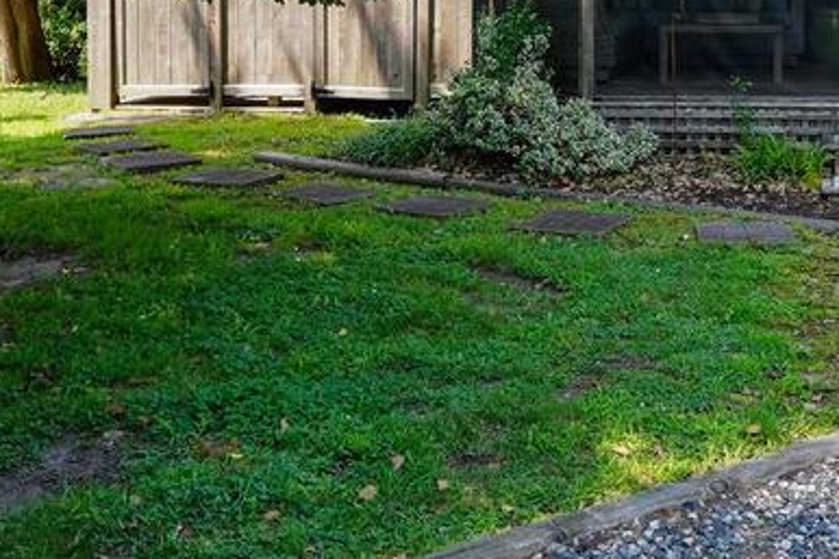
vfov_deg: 23.1
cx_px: 724
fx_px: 1304
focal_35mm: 56
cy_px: -13
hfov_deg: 34.1
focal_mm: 10
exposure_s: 1/100
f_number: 5.6
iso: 100
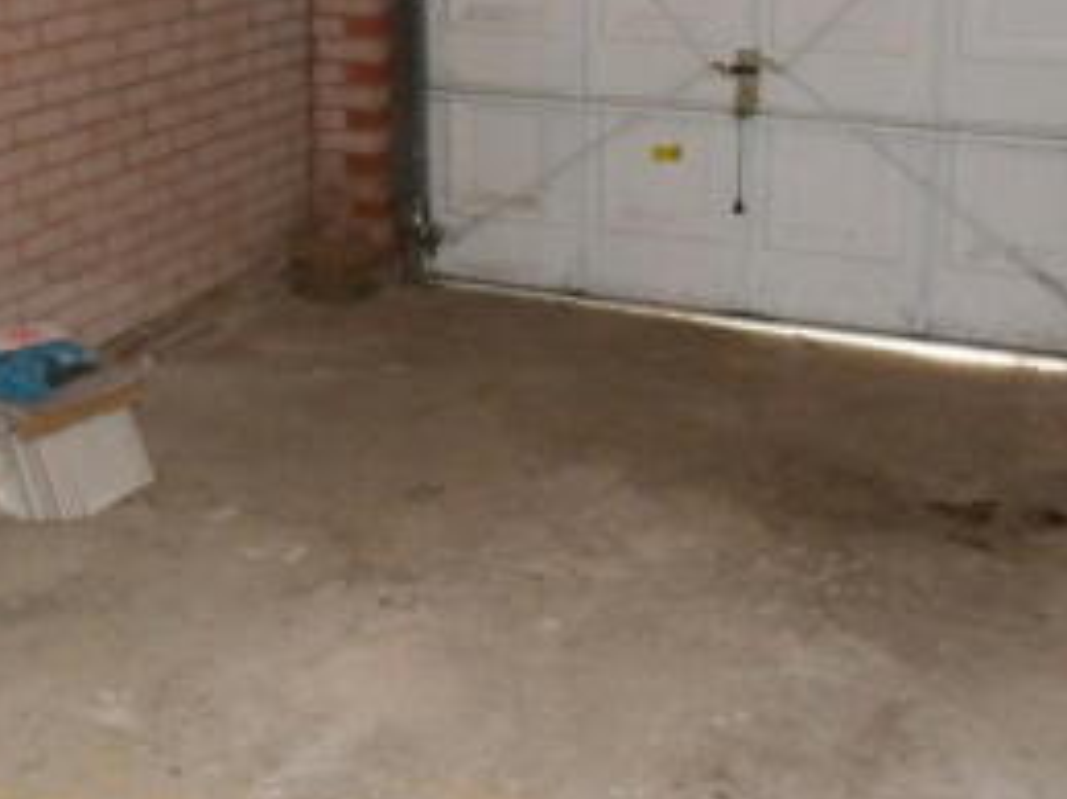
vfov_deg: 26.4
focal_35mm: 54
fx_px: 1664
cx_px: 426
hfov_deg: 35.4
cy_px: 130
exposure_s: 1/15
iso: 800
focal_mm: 4.3
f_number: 4.1
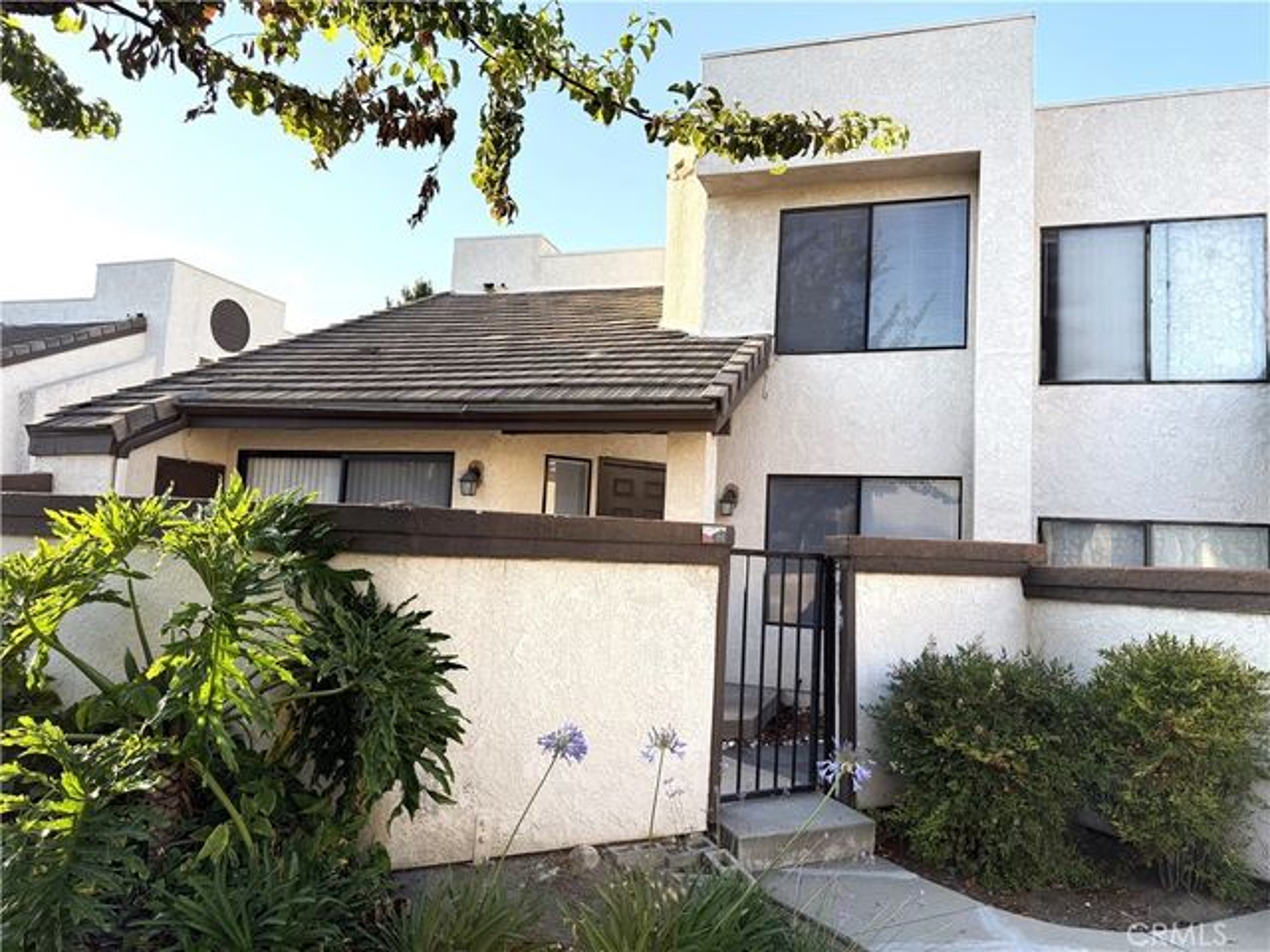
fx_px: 881
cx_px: 635
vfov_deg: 56.8
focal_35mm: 24
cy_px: 476
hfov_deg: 71.6
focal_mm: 6.76
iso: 100
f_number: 1.78
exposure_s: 1/1901
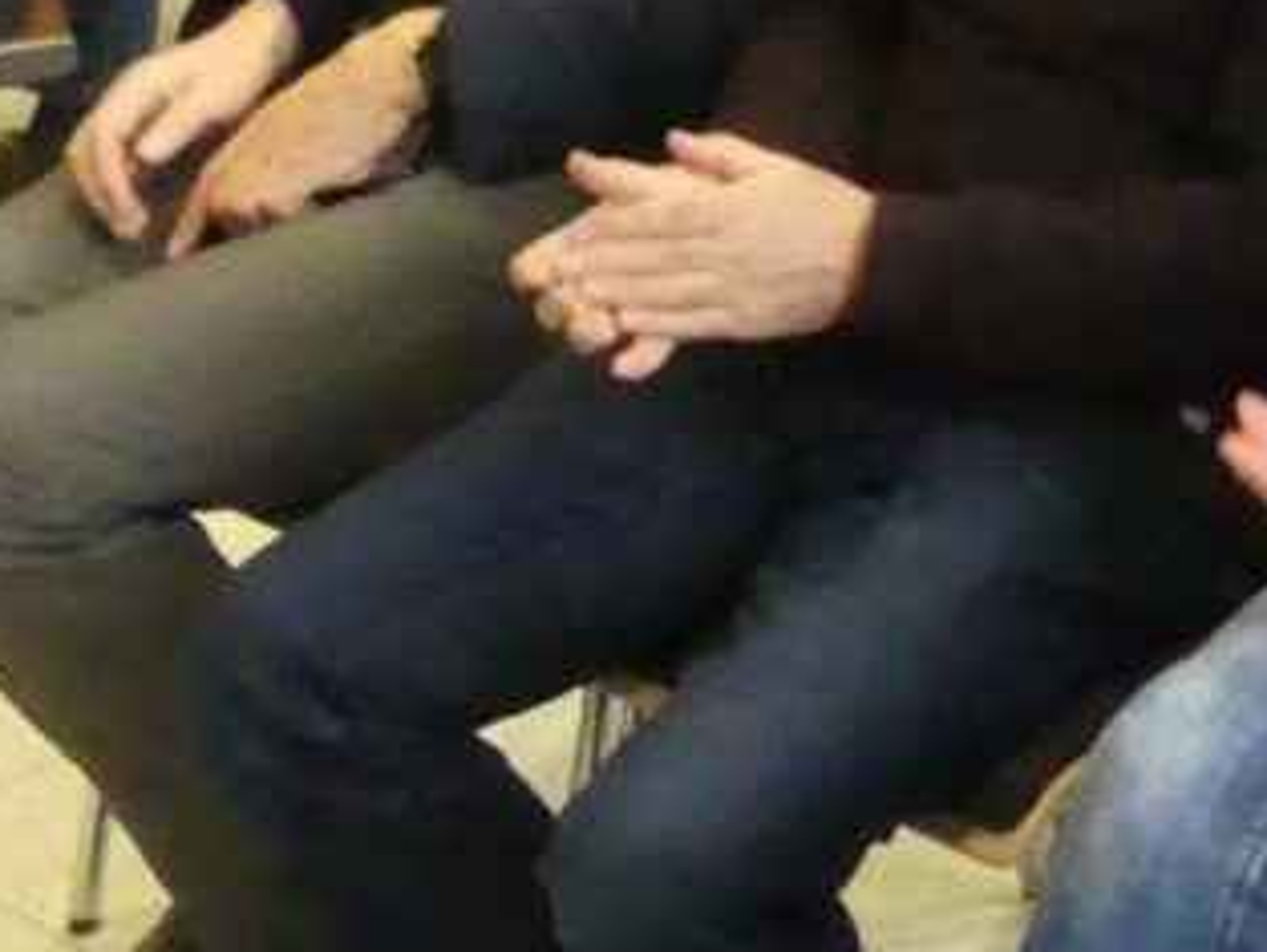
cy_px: -790
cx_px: 1890
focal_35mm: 134
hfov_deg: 13.8
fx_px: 4906
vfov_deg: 10.4
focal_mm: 6.3
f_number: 7.1
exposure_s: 1/50
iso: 3200
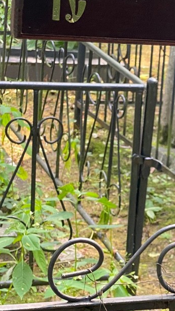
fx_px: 1097
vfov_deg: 16.1
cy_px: 183
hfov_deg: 8.7
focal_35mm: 133
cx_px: 336
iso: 100
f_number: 2
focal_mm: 6
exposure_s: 1/122
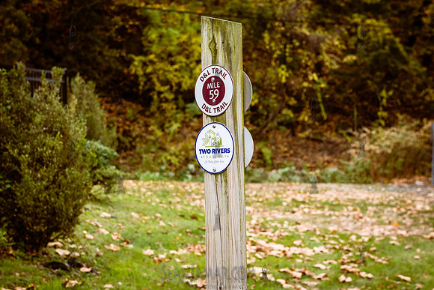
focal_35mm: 84
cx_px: 217
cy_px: 145
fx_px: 1013
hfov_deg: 24.2
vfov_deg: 16.3
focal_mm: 56
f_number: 4.5
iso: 200
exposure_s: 1/320
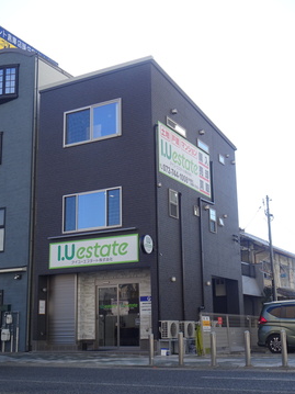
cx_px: 150
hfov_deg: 31.5
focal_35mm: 46
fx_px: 523
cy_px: 206
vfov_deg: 41.2
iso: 80
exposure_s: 1/250
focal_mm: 7.3
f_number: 4
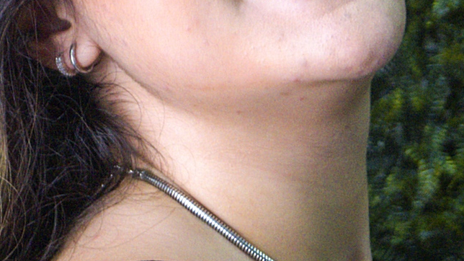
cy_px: 167
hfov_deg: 8.9
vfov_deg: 5.0
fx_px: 2970
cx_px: 183
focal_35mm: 241
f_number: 7
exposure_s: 1/100
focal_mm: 55
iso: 640
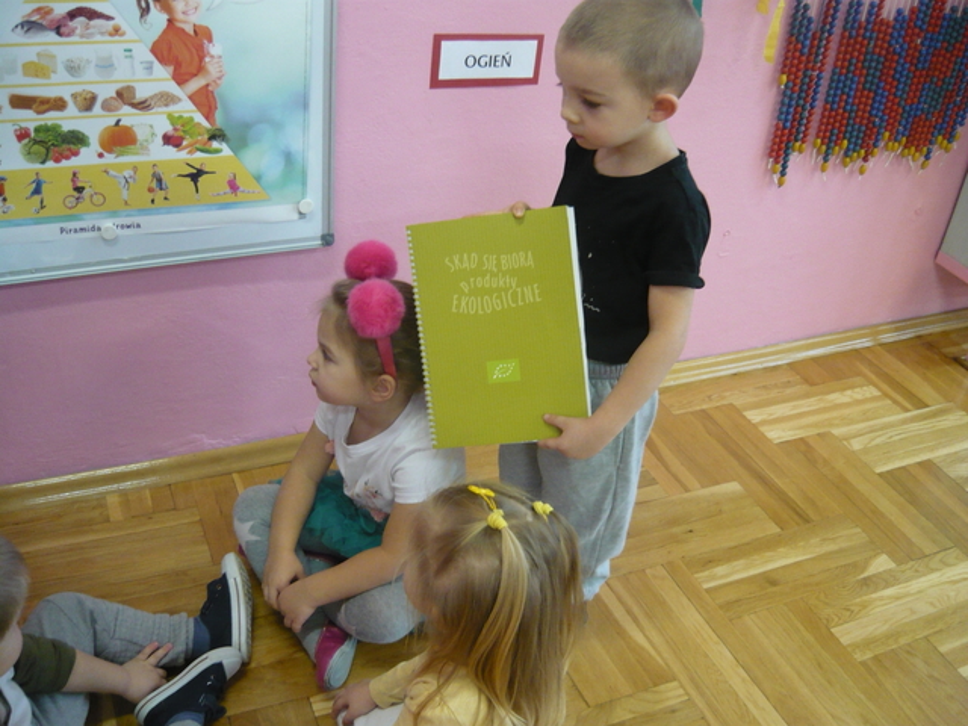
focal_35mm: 33
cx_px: 484
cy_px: 363
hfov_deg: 55.4
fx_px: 923
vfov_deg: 42.9
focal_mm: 5.5
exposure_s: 1/30
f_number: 2.8
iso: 400
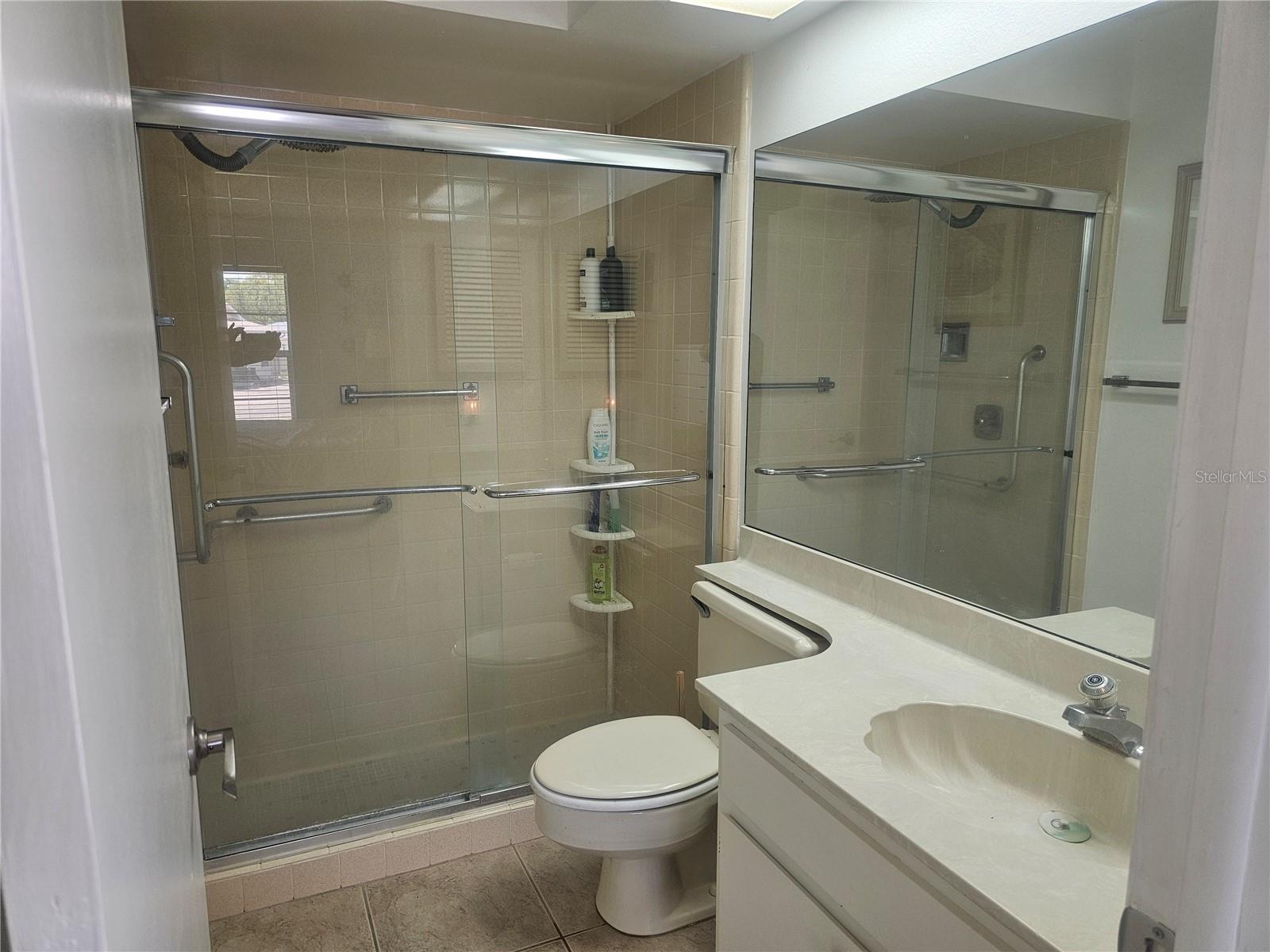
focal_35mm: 23
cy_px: 476
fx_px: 844
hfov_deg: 73.9
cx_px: 635
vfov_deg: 58.9
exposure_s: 1/120
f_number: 1.7
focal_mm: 6.3
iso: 80
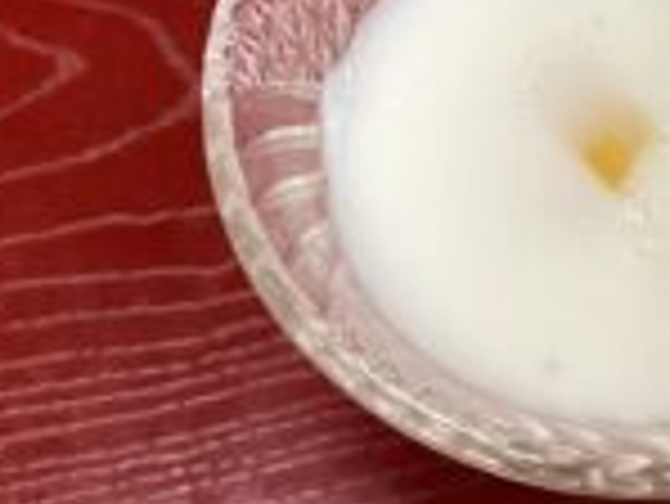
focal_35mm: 78
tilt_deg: -62.4
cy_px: 110
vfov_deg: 18.8
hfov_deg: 24.5
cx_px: 560
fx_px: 1511
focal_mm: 3.3
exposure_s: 1/60
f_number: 2.4
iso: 160
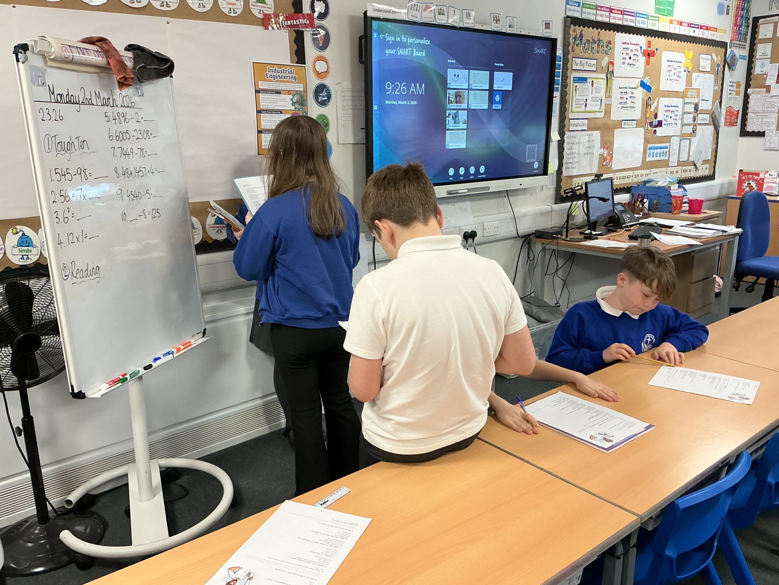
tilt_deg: -14.7
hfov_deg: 61.7
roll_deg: +1.2
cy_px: 292
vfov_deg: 48.2
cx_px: 390
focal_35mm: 29
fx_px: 653
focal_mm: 3
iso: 100
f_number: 1.8
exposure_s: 1/60
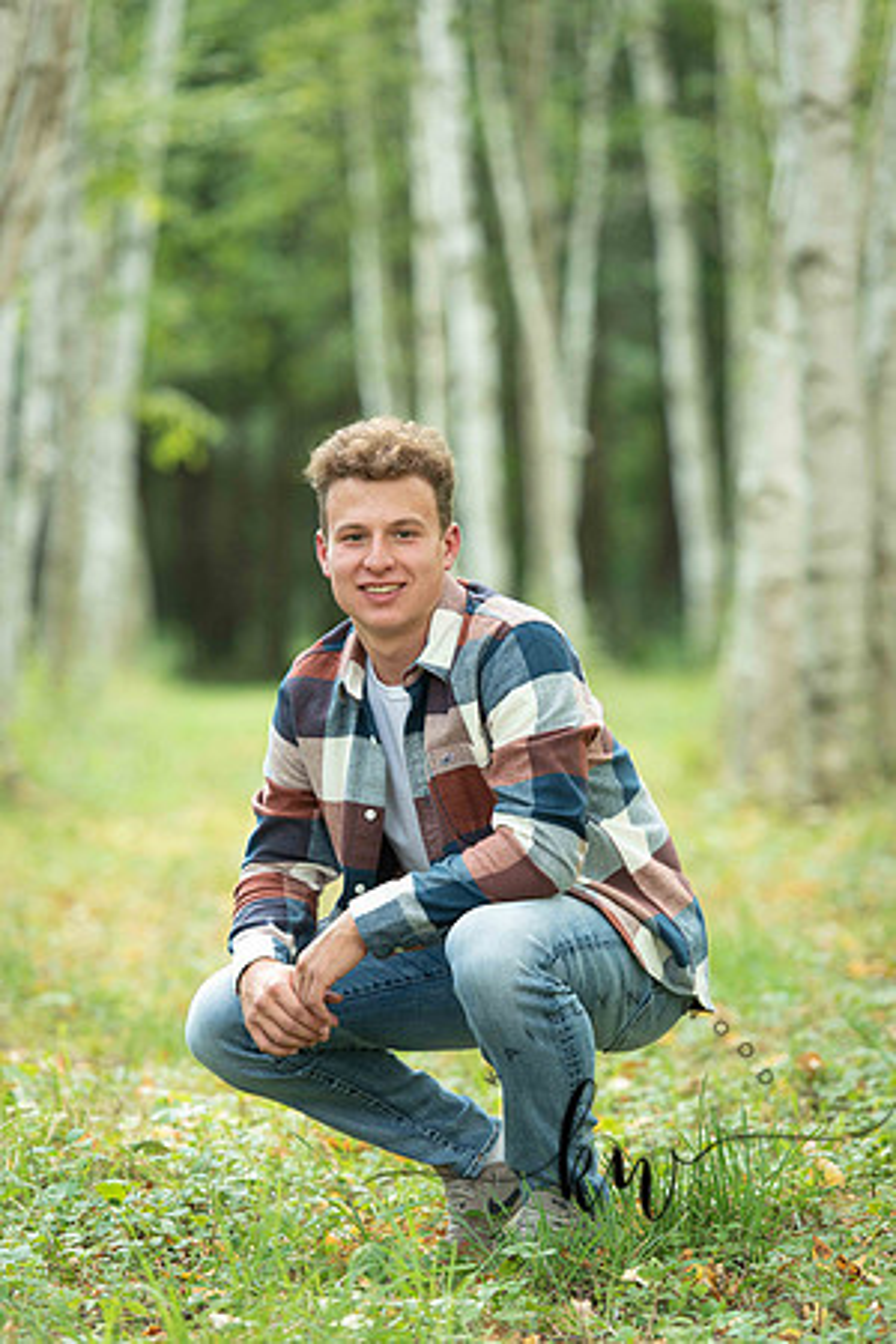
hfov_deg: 9.1
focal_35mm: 150
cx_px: 448
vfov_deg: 13.7
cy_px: 672
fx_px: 5600
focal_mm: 150
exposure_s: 1/200
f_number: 3.2
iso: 400
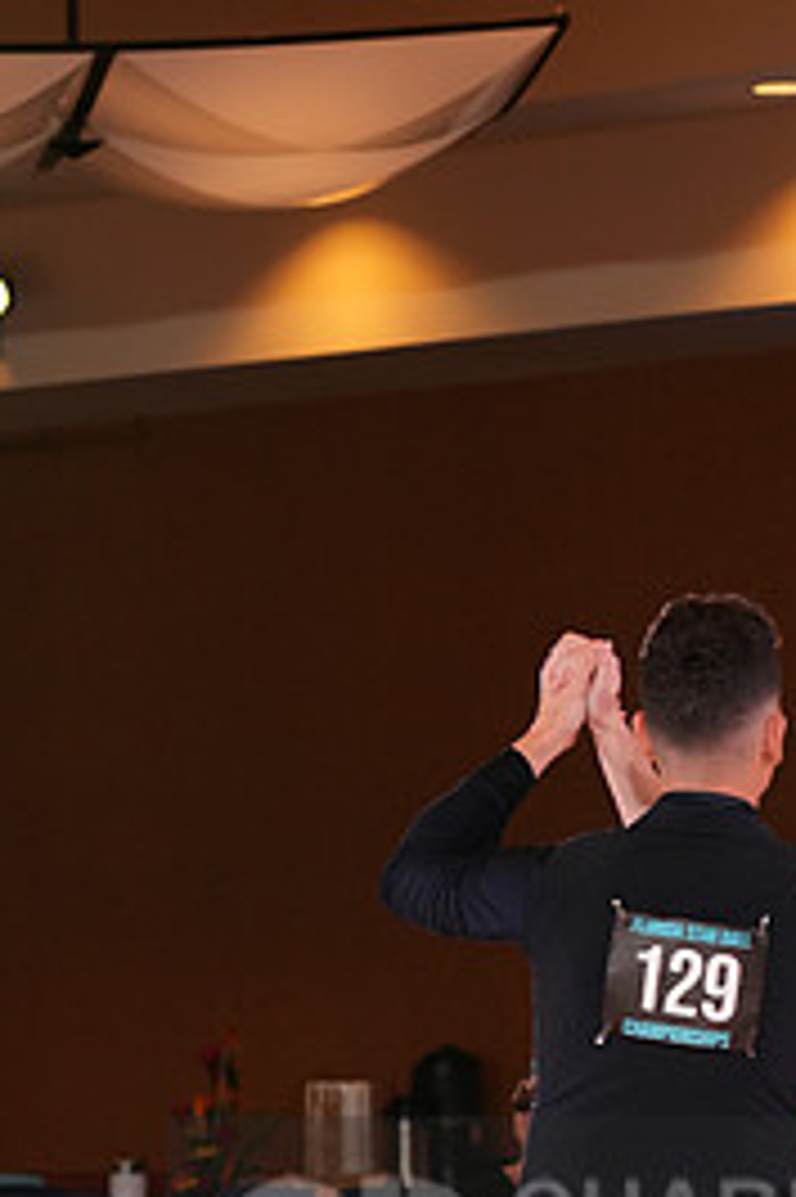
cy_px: 1269
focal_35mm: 229
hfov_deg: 6.0
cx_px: 789
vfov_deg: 8.9
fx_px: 7604
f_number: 5
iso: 1250
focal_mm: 105
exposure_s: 1/160
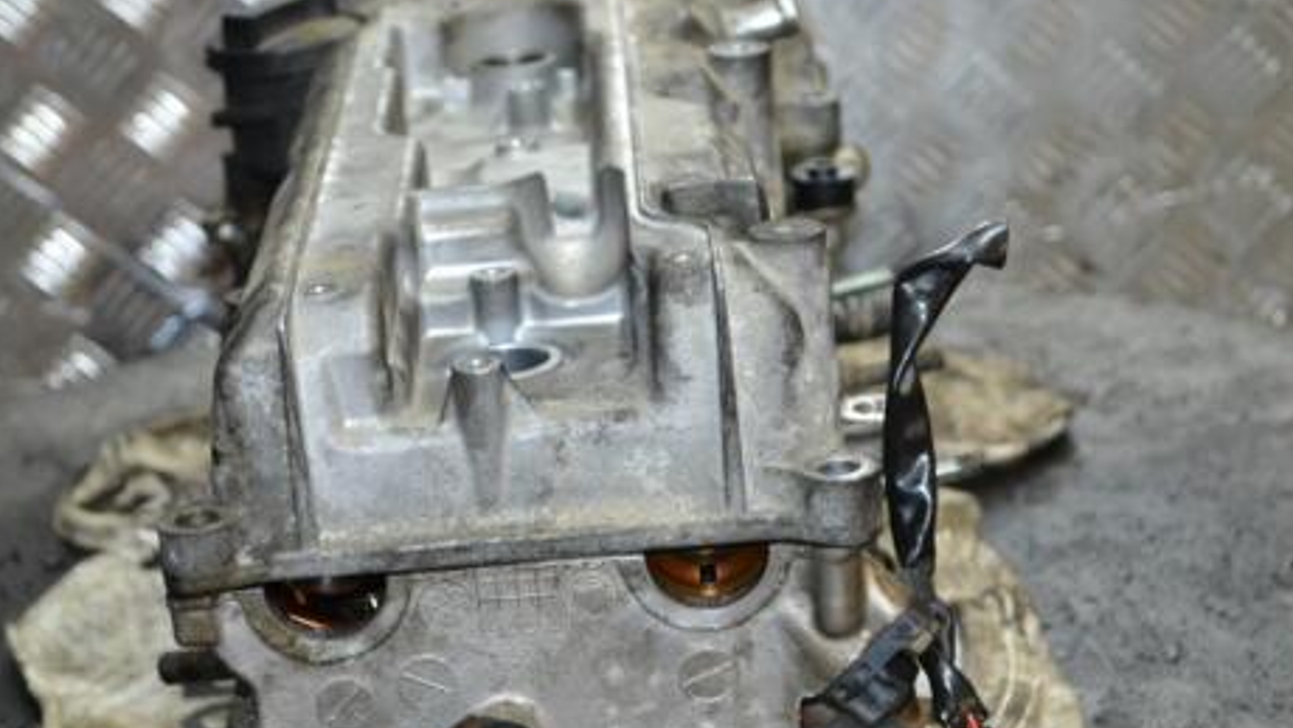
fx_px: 2949
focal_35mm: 86
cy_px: 517
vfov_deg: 14.0
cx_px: 545
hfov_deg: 24.7
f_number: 5.3
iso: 1800
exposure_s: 1/60
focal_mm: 42
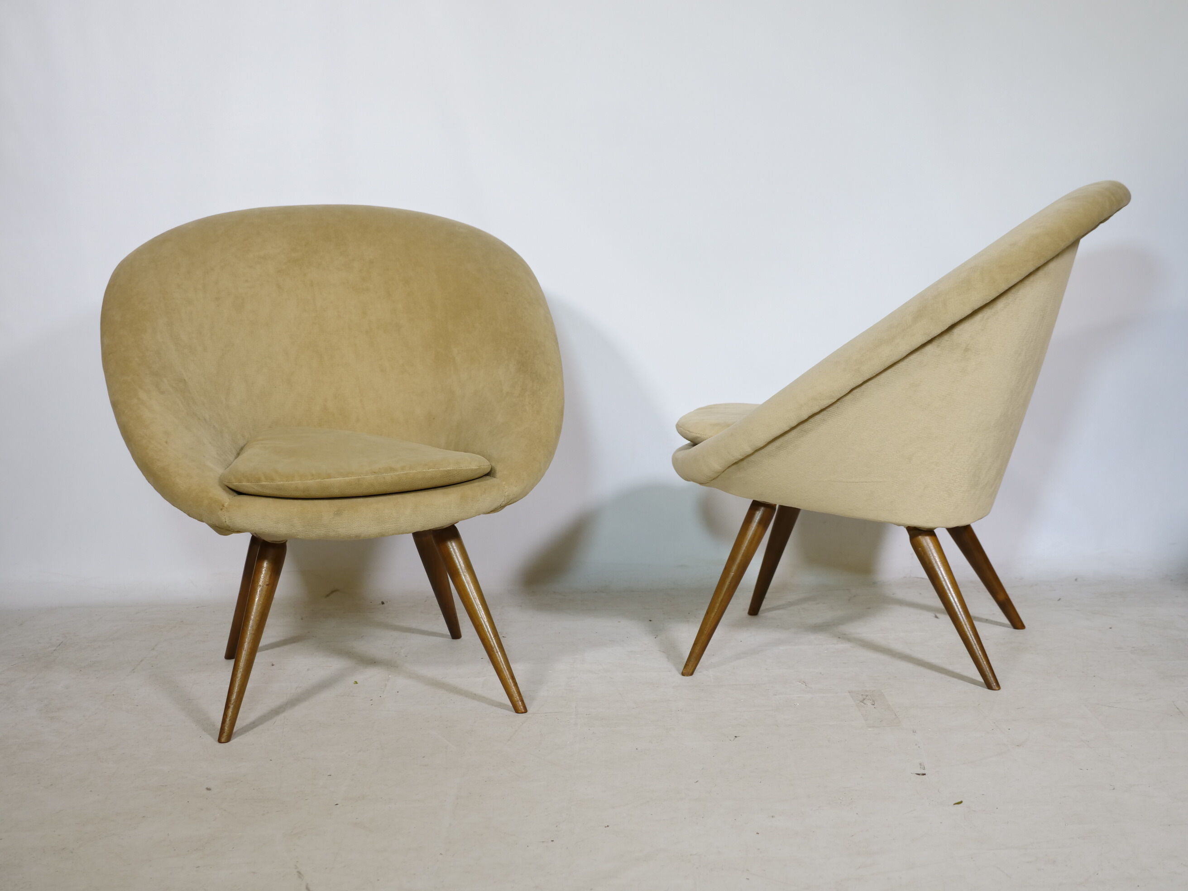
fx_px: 1853
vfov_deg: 27.0
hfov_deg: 35.5
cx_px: 594
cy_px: 446
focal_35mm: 54
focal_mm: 27
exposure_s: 1/60
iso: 320
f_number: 3.5
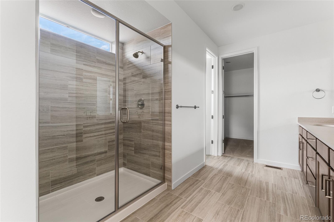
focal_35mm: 16
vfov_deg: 73.7
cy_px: 111
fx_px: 148
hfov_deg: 96.7
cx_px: 167
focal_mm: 16
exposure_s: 1.3
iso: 160
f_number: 11
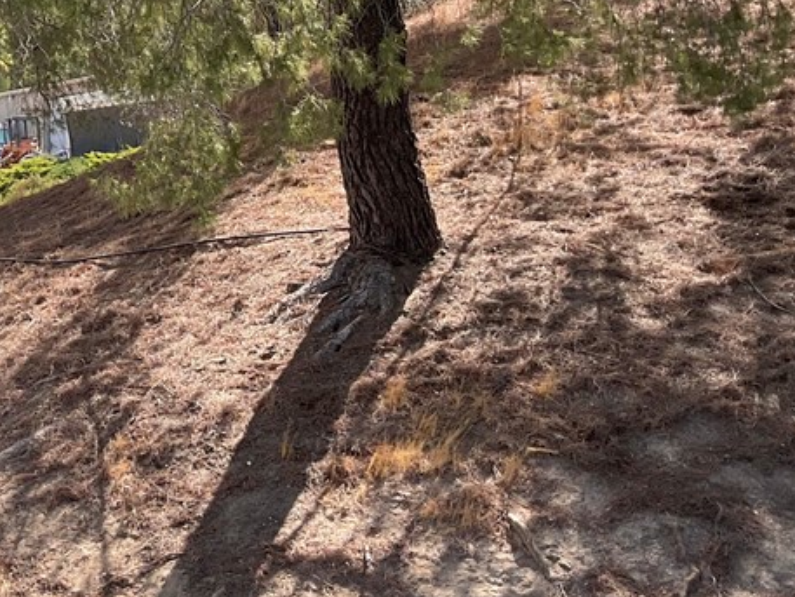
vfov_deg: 22.0
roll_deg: +0.9
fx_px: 1493
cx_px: 24
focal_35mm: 65
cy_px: 52
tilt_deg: +5.5
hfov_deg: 28.2
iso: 16
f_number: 1.8
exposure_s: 1/338
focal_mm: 3
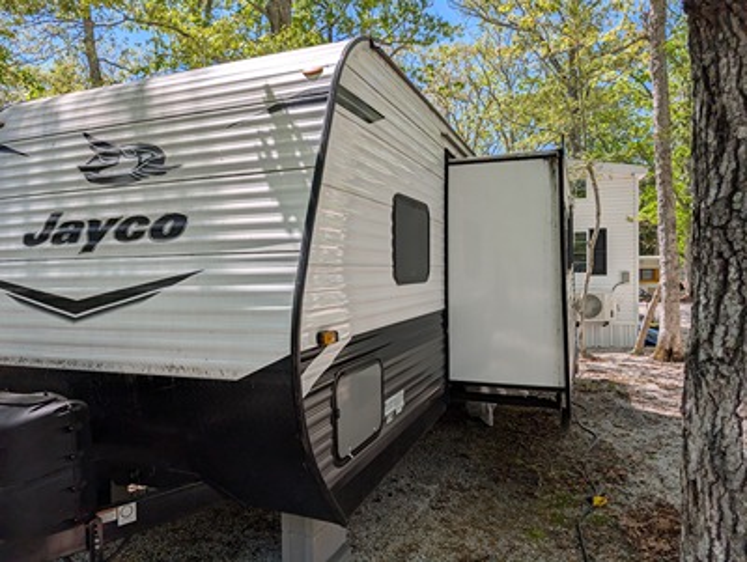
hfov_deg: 71.5
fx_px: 519
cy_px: 281
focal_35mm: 24
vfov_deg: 56.9
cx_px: 374
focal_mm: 6.9
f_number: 1.68
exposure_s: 1/962
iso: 21
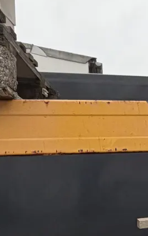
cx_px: 257
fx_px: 432
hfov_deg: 16.6
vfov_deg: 30.4
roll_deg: +2.9
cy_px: 153
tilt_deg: -0.5
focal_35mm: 67
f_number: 2.2
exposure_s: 1/219
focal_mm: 2.22
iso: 40
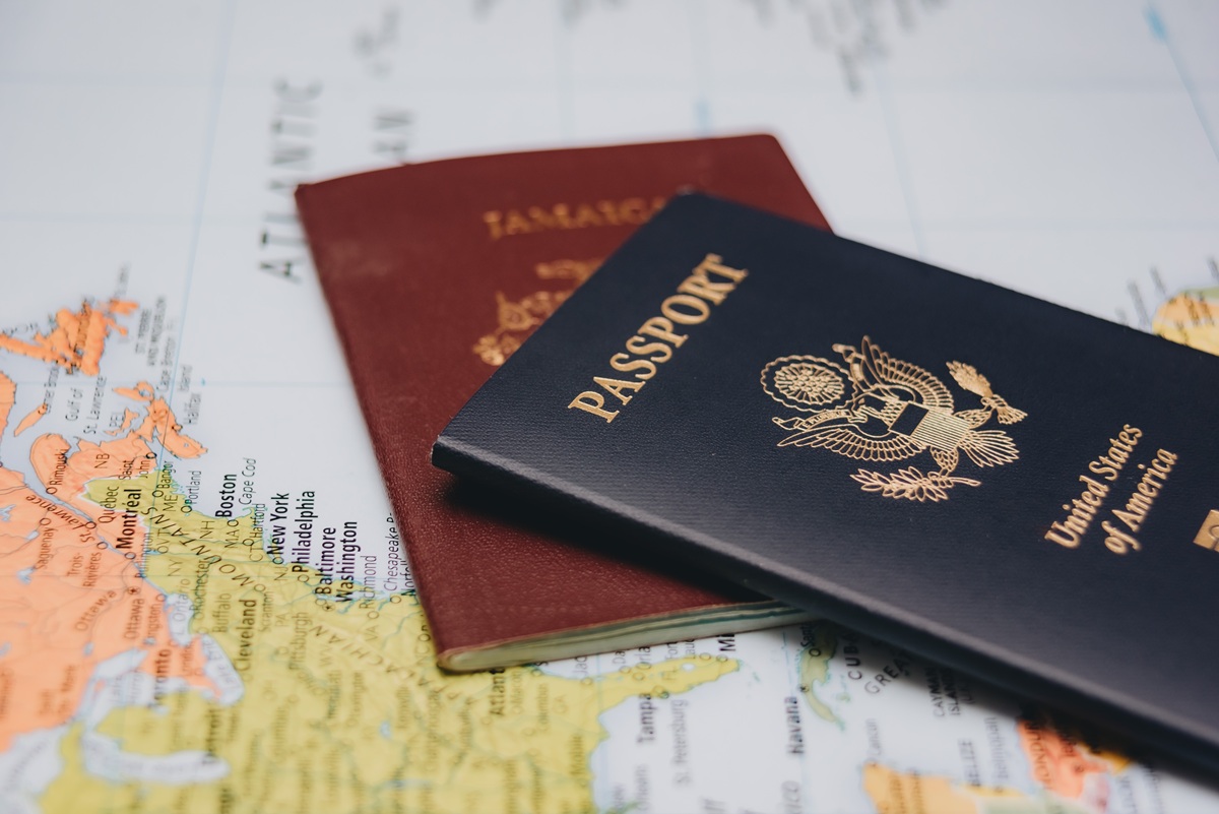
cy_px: 407
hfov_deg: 30.9
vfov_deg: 20.9
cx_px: 610
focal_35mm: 65
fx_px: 2202
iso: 320
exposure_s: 1/160
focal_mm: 65
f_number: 4.8
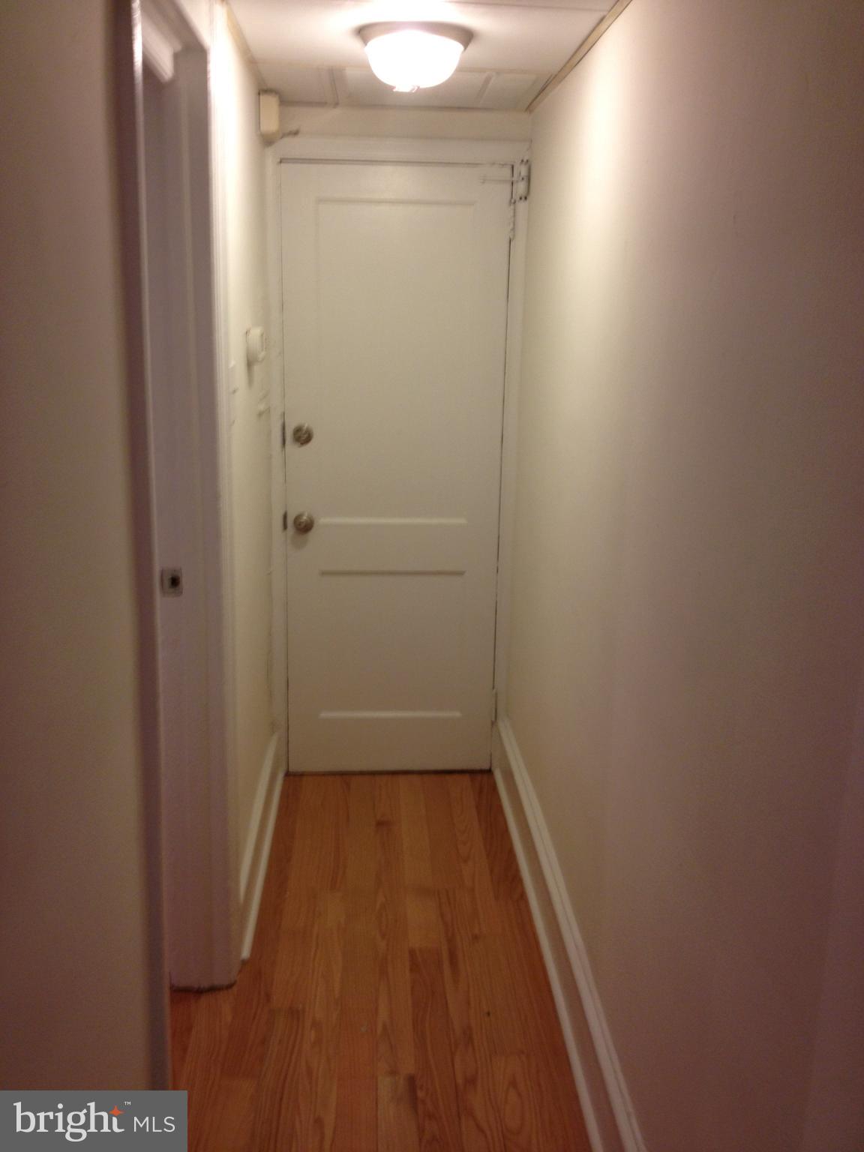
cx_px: 432
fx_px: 1165
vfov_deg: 52.6
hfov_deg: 40.7
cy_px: 576
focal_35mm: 35
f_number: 2.4
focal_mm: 4.28
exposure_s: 1/20
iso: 64
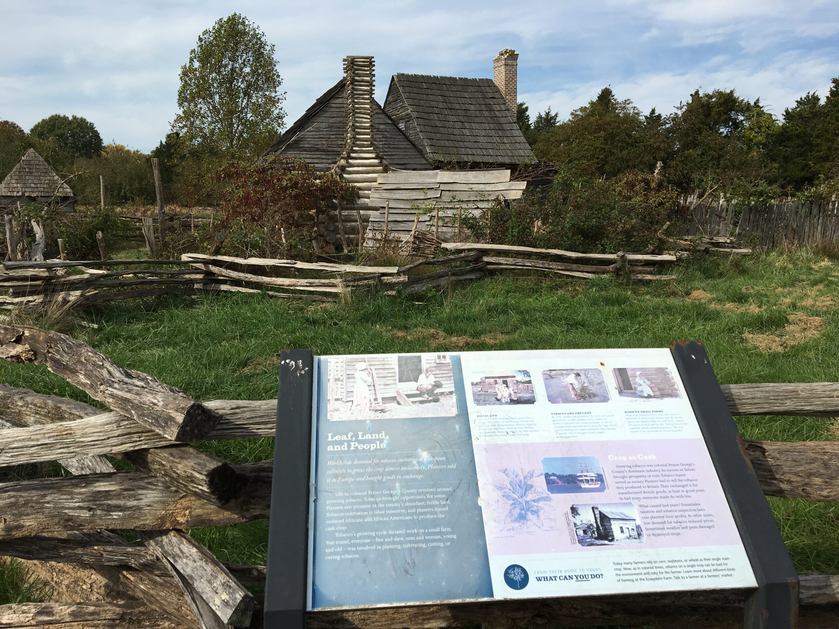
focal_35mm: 29
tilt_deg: -8.7
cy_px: 314
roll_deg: +0.0
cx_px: 420
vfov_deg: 48.2
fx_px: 703
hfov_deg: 61.7
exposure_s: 1/1923
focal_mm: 4.15
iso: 25
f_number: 2.2
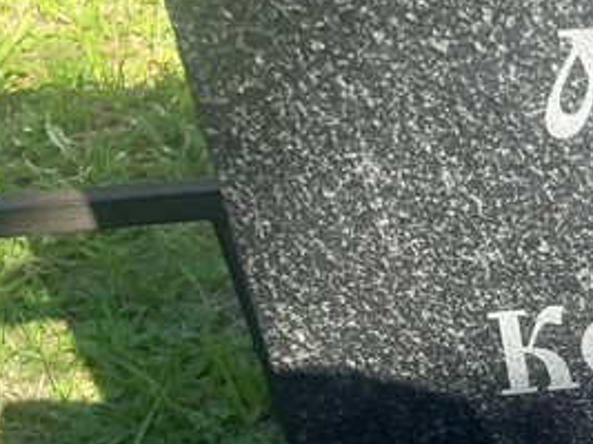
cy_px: 424
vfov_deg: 18.5
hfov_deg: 21.5
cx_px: 857
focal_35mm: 78
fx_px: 1336
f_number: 1.6
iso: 32
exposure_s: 1/888
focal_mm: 4.2
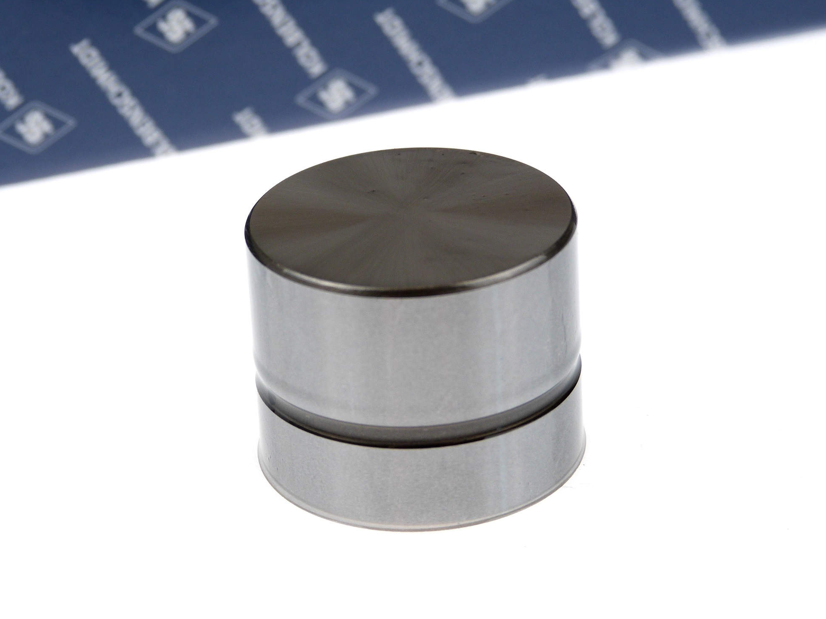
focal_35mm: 133
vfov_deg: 11.1
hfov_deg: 14.8
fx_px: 3173
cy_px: 314
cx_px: 417
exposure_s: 1/100
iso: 100
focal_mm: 23.5
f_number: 3.6
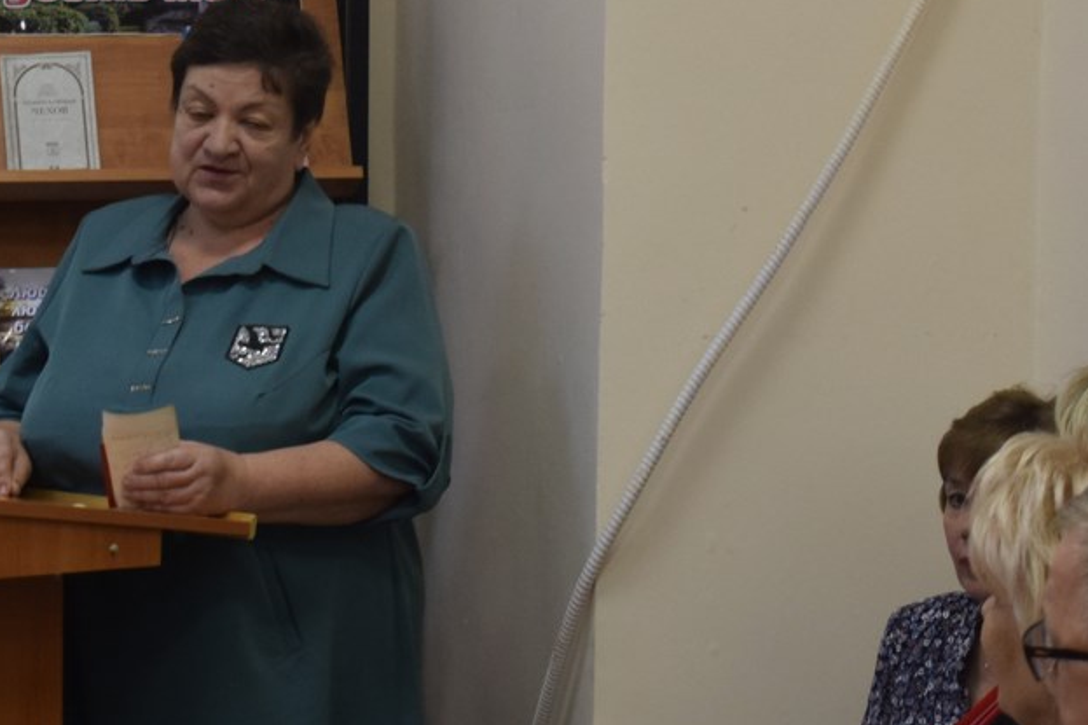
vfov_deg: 12.3
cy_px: 435
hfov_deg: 18.4
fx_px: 3354
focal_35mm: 111
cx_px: 650
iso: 900
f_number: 4.8
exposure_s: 1/60
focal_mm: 40
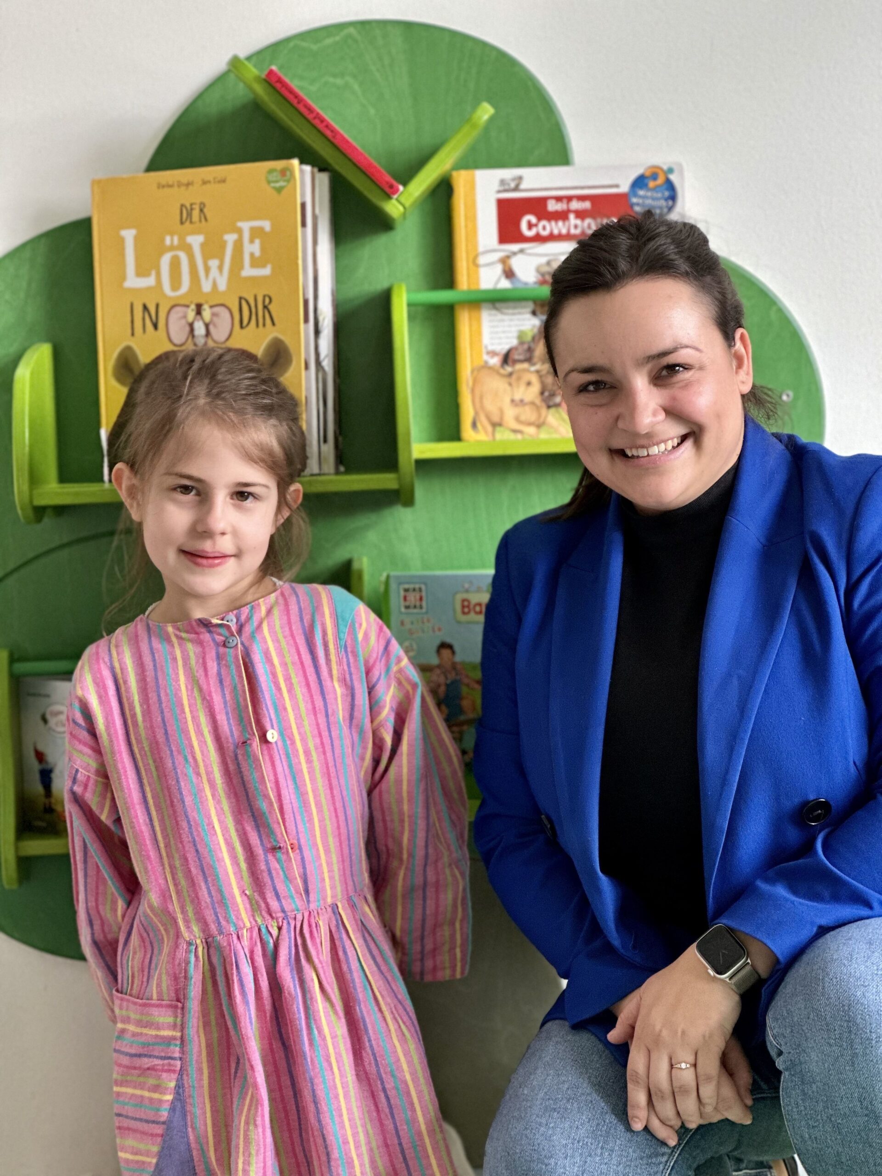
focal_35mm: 77
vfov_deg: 25.3
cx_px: 441
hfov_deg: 19.1
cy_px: 588
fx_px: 2616
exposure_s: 1/94
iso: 250
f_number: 2.8
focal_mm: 9
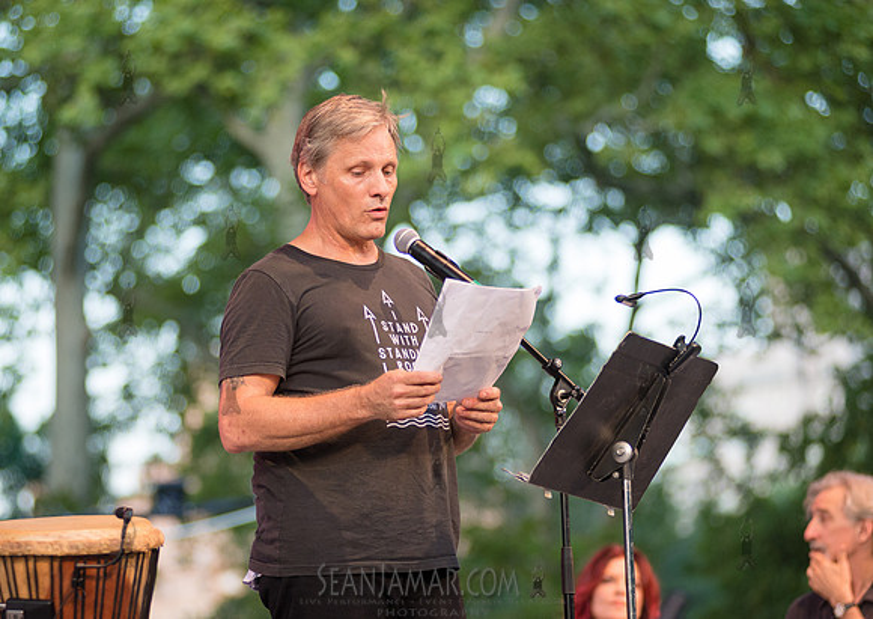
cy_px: 343
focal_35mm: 139
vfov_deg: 10.3
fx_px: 3428
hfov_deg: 14.5
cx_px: 359
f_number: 2.8
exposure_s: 1/500
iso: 1250
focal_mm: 120
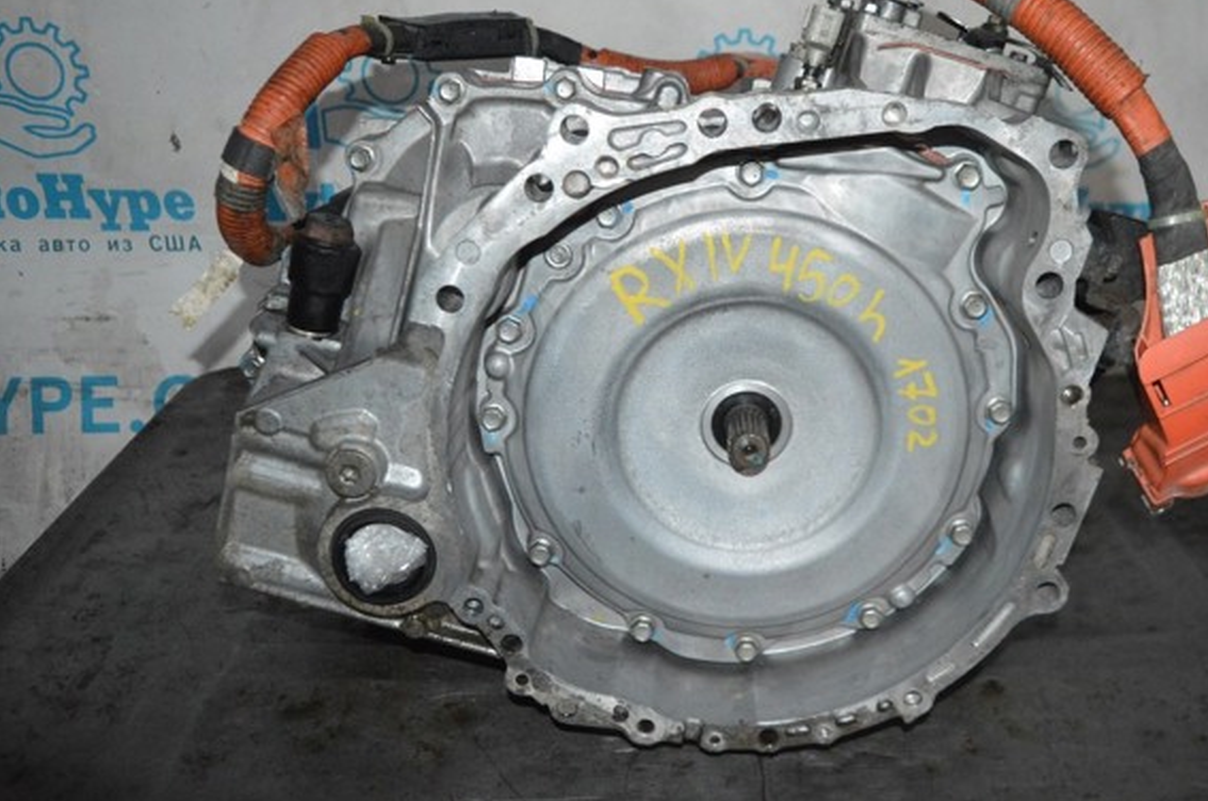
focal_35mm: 36
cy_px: 359
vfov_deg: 37.1
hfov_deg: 53.6
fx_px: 1191
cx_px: 680
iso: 3200
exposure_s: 1/60
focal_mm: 21
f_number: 3.8
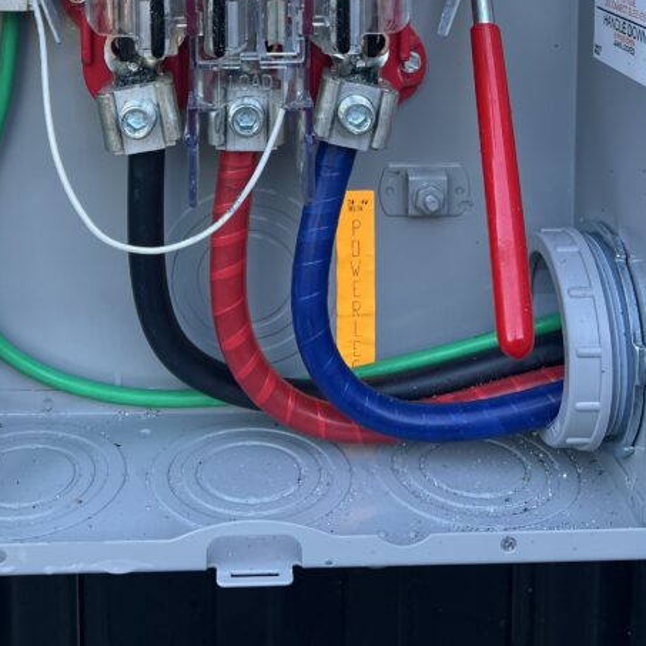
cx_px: 248
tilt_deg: -5.6
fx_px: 1098
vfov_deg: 30.0
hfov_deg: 32.7
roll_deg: -0.1
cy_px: -37
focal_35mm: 52
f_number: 1.5
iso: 32
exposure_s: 1/121
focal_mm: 5.7
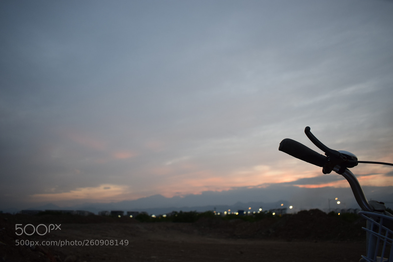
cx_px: 196
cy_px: 131
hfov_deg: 67.4
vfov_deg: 47.9
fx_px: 295
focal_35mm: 27
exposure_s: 1/60
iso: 450
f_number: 4
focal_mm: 18
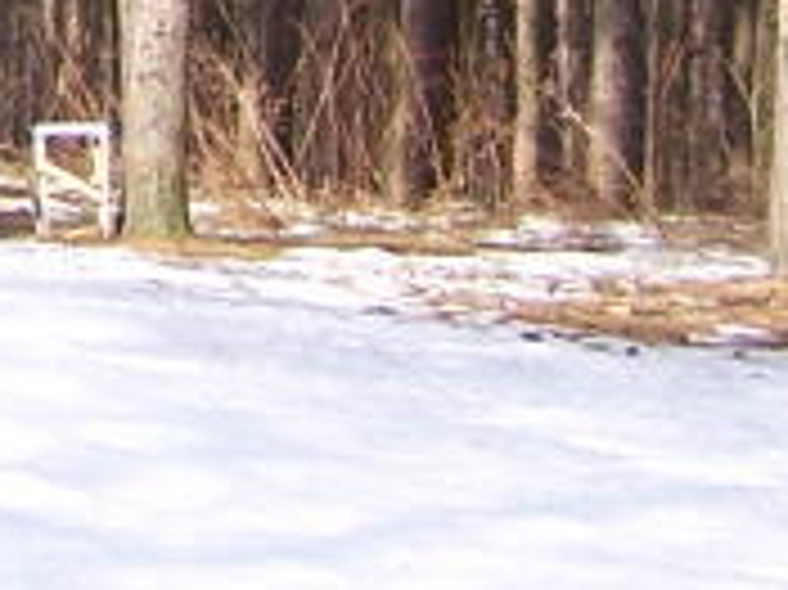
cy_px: -698
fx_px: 5050
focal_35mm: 222
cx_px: -923
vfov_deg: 6.4
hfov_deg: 8.4
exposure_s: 1/320
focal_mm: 6.3
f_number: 2.8
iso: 80
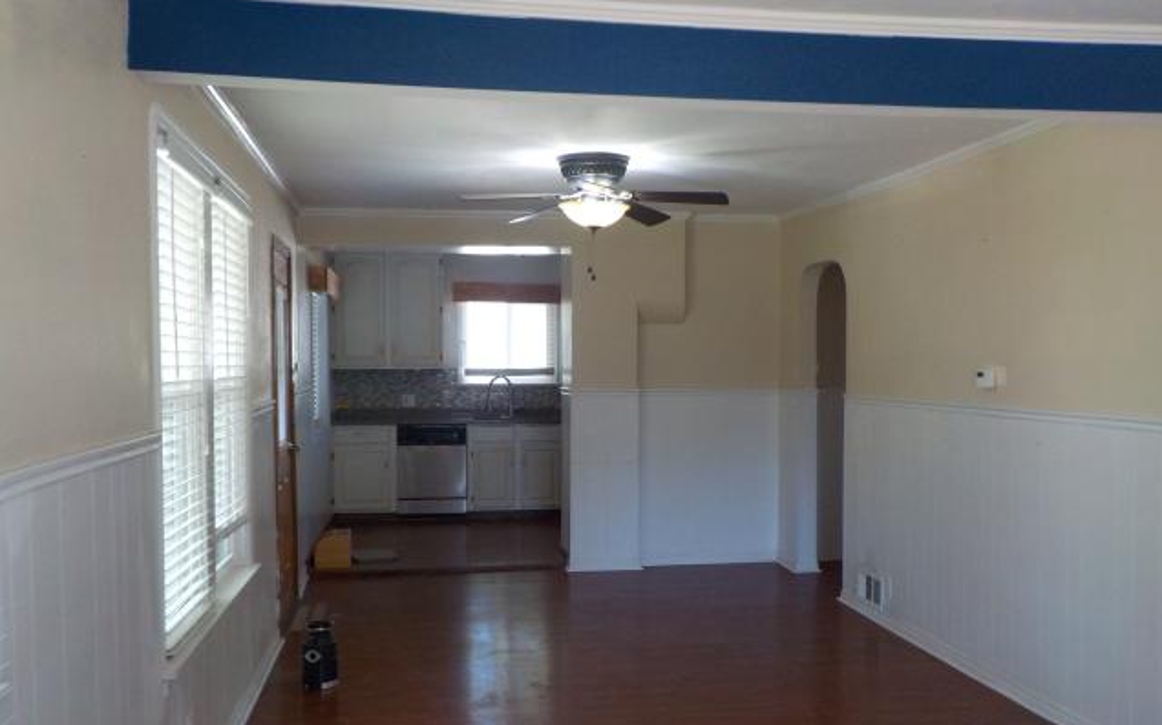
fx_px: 1013
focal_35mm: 32
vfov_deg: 39.3
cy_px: 409
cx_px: 583
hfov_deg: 59.7
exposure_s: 1/30
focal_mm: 4.1
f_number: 3.3
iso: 200
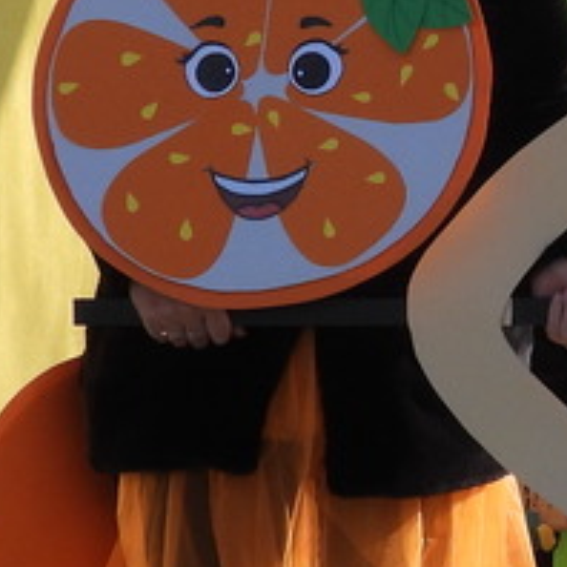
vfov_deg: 2.3
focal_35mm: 775
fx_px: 14362
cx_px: 896
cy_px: 178
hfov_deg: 2.3
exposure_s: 1/640
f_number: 4
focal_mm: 26.1
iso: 100
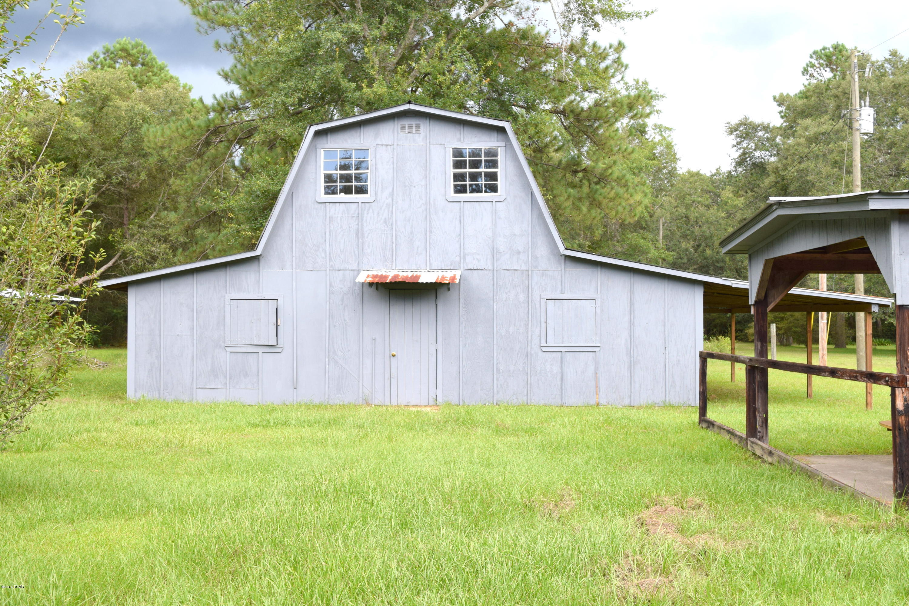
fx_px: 985
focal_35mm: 39
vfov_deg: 34.2
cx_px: 454
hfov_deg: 49.6
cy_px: 303
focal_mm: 26
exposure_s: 1/250
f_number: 8
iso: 400
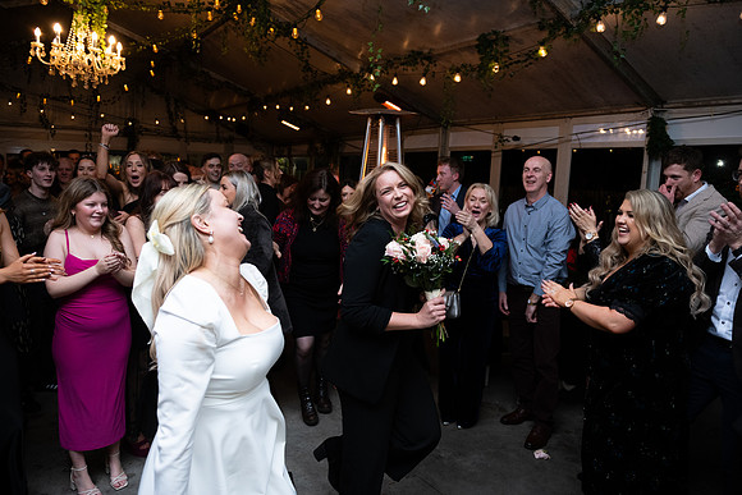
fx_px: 495
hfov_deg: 73.7
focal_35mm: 24
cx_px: 371
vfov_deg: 53.2
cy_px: 248
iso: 800
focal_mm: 24
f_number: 3.5
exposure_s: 1/160
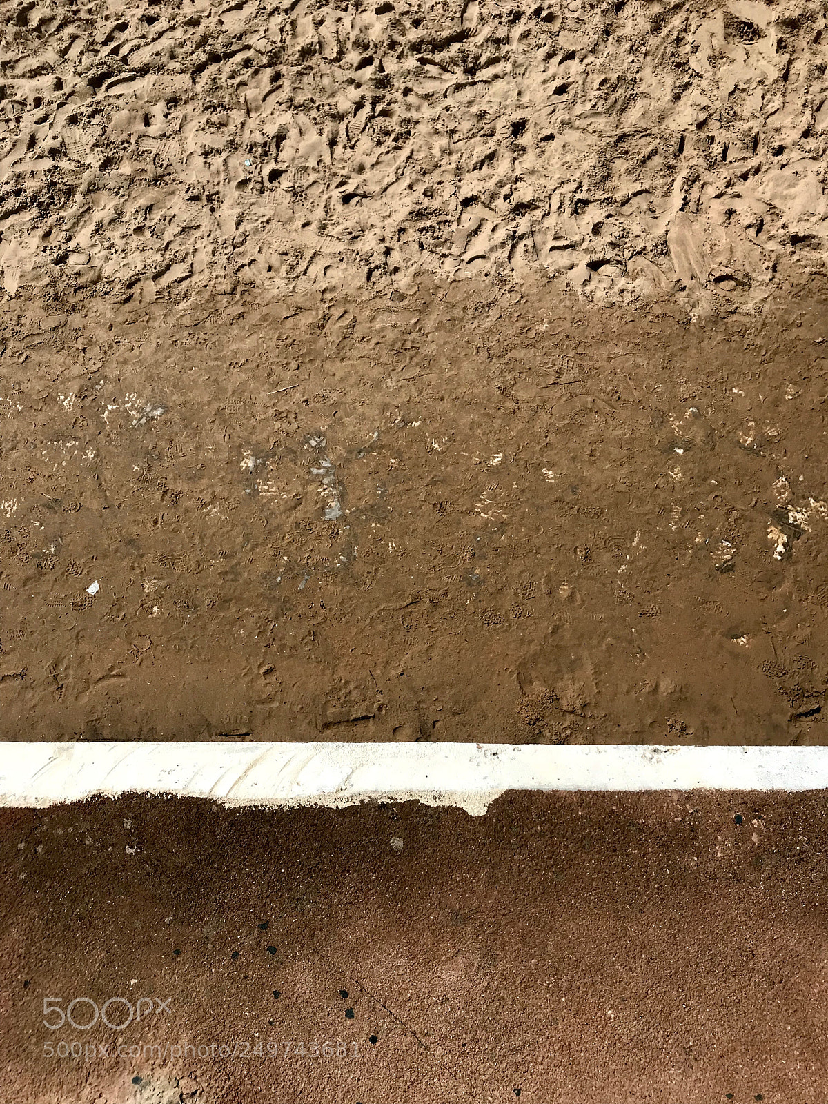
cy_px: 552
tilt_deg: -74.0
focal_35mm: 28
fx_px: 893
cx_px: 414
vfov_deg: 63.4
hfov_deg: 49.7
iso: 25
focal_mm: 3.99
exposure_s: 1/6849
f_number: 1.8
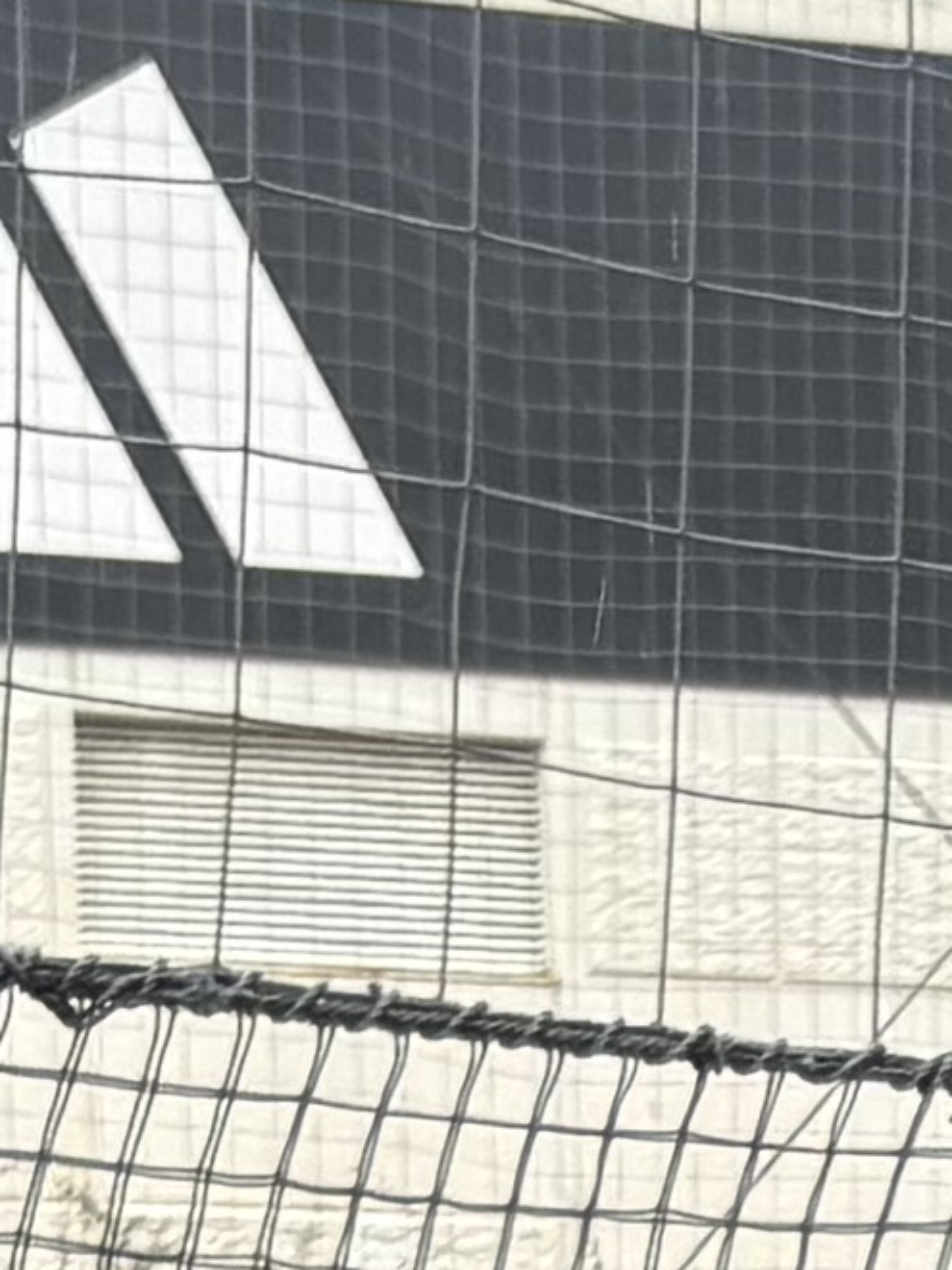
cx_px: 1575
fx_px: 8251
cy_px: 3031
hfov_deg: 6.5
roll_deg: +0.8
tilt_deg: -8.6
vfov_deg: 8.1
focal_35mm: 225
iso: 80
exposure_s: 1/236
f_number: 1.6
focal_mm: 5.96
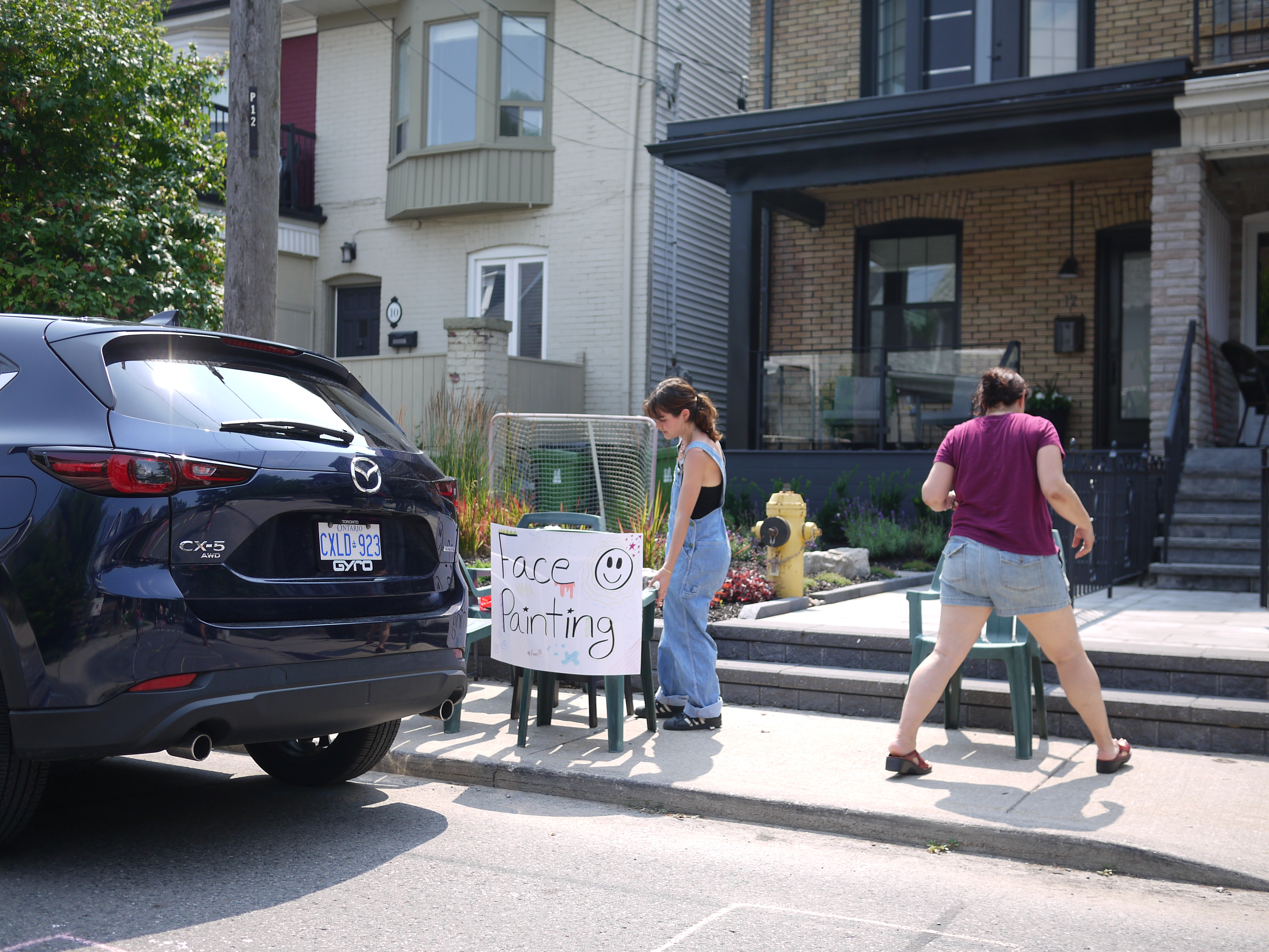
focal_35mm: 40
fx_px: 1466
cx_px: 634
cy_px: 476
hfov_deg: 46.8
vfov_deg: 36.0
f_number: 2.2
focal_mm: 20
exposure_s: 1/1300
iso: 100
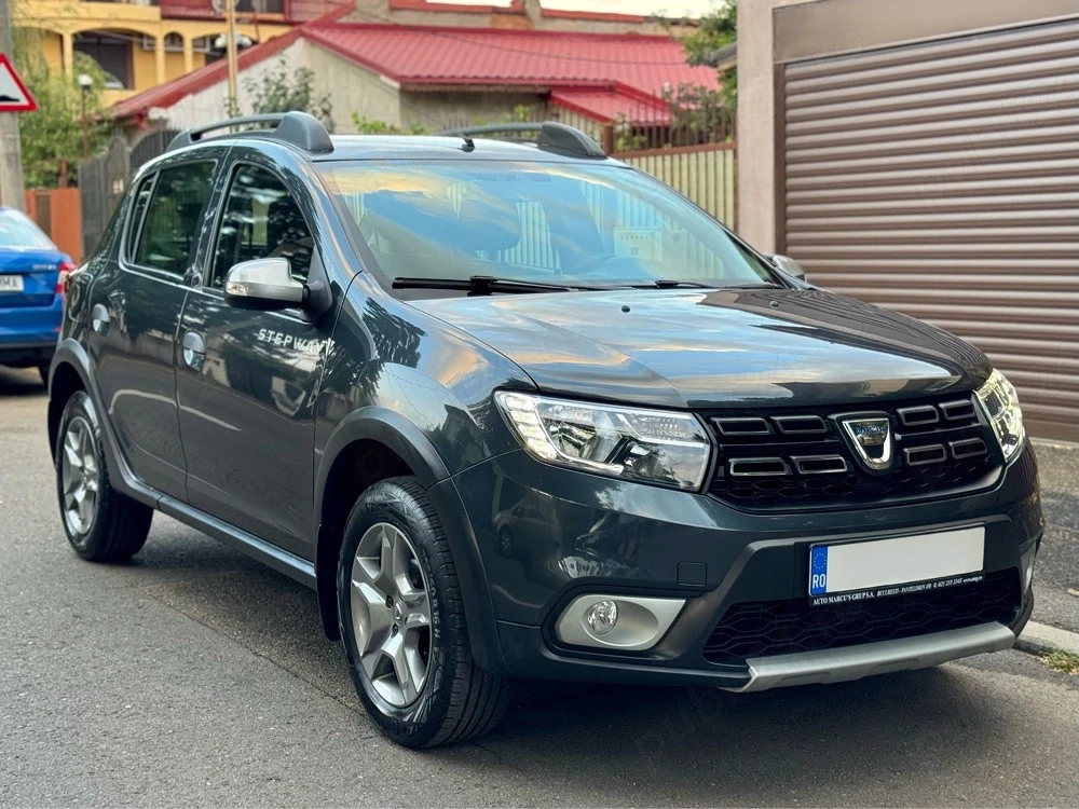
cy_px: 404
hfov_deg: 39.7
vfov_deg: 30.3
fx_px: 1496
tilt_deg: -6.4
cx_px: 540
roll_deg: +2.5
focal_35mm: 48
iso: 50
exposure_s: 1/121
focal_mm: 6.76
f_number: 1.78
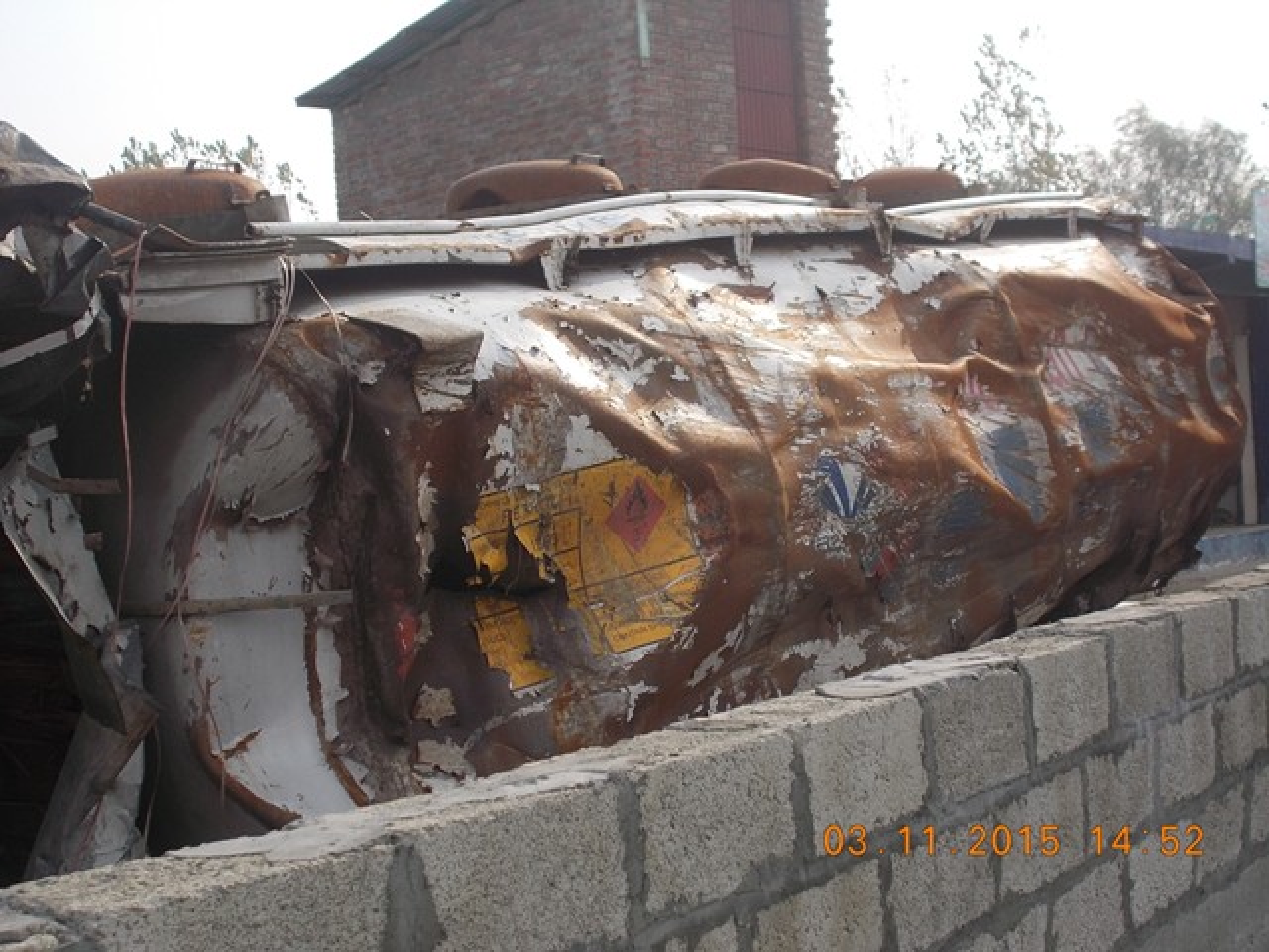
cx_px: 634
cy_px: 476
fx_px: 1833
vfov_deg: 29.1
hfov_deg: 38.2
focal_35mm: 50
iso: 80
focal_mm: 9
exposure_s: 1/500
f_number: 4.5
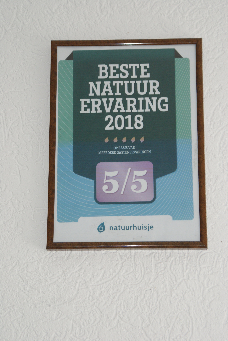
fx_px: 995
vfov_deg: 19.4
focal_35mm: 105
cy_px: 170
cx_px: 114
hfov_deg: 13.1
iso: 400
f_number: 5.6
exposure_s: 1/160
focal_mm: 70
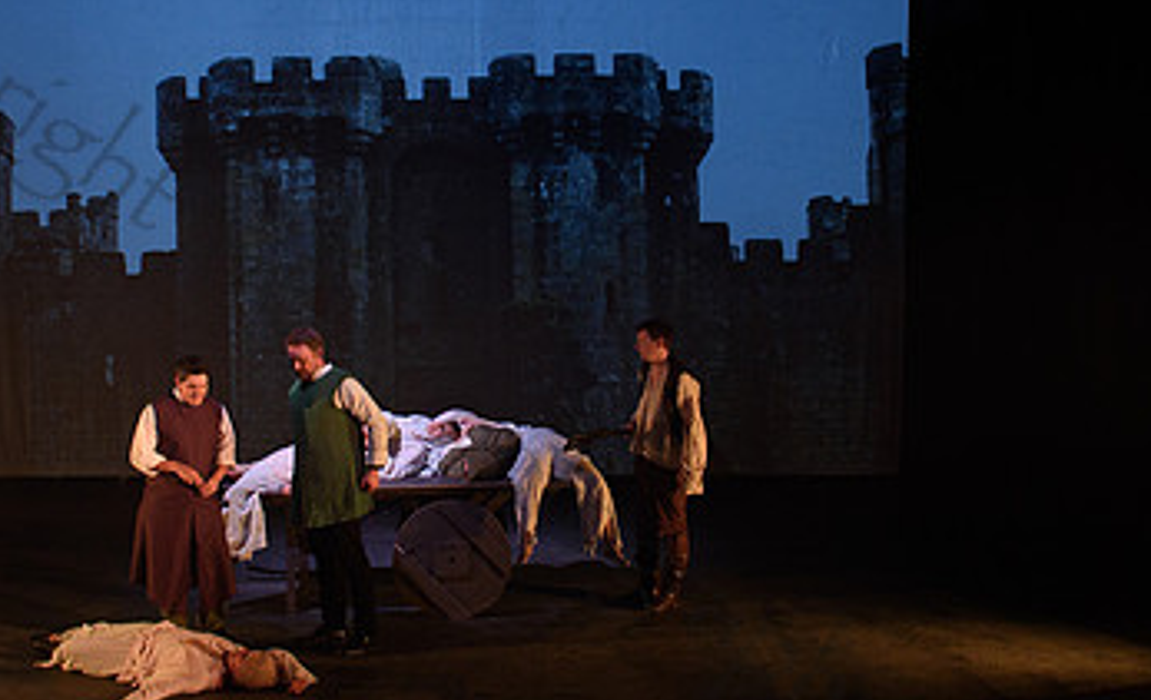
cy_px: 306
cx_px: 533
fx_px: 1743
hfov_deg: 36.5
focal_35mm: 56
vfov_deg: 22.7
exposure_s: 1/60
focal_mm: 24
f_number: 3.5
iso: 1000
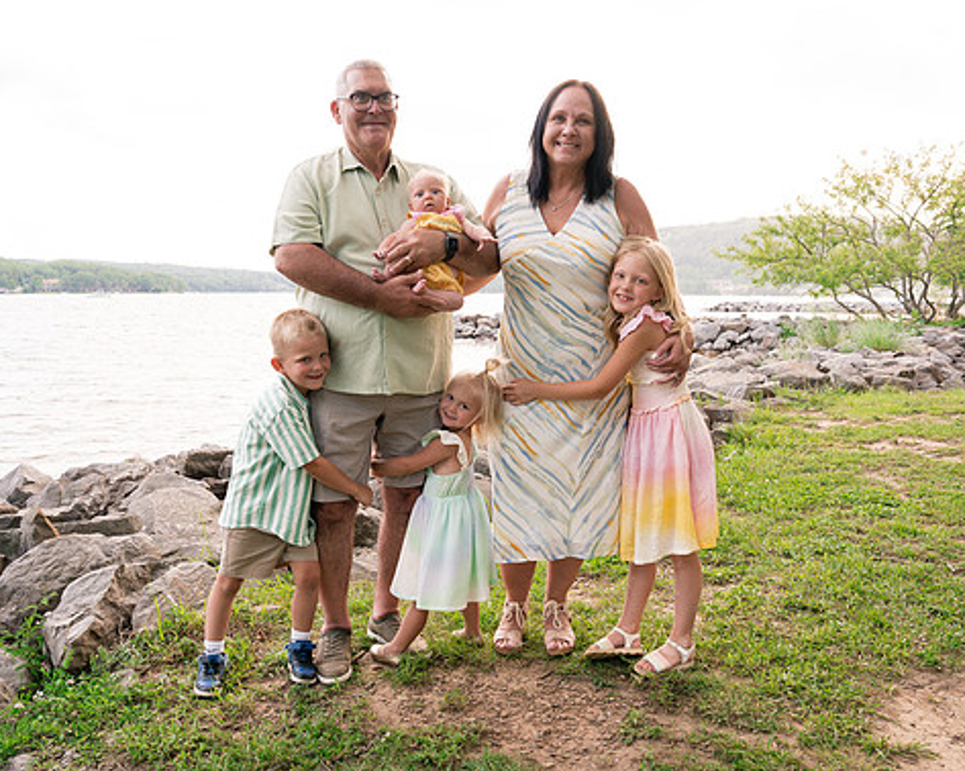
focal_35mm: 29
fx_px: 828
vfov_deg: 49.9
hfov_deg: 60.3
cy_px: 412
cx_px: 430
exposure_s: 1/200
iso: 800
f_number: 5.6
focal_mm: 24
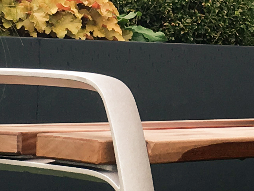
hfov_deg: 10.8
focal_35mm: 181
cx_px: 243
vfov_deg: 8.2
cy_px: 52
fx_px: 1329
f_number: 2.2
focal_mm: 4.15
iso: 25
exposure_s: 1/222
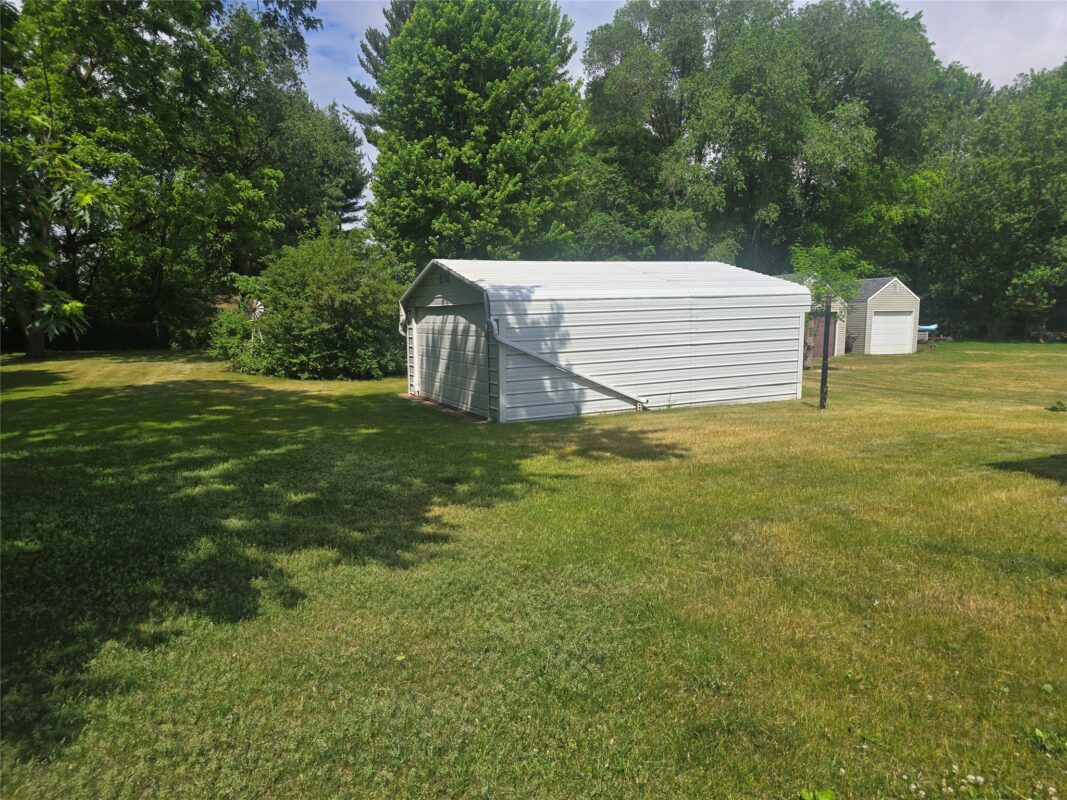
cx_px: 534
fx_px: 709
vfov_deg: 58.9
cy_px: 400
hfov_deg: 73.9
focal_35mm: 23
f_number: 1.7
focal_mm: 6.3
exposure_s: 1/1000
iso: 12
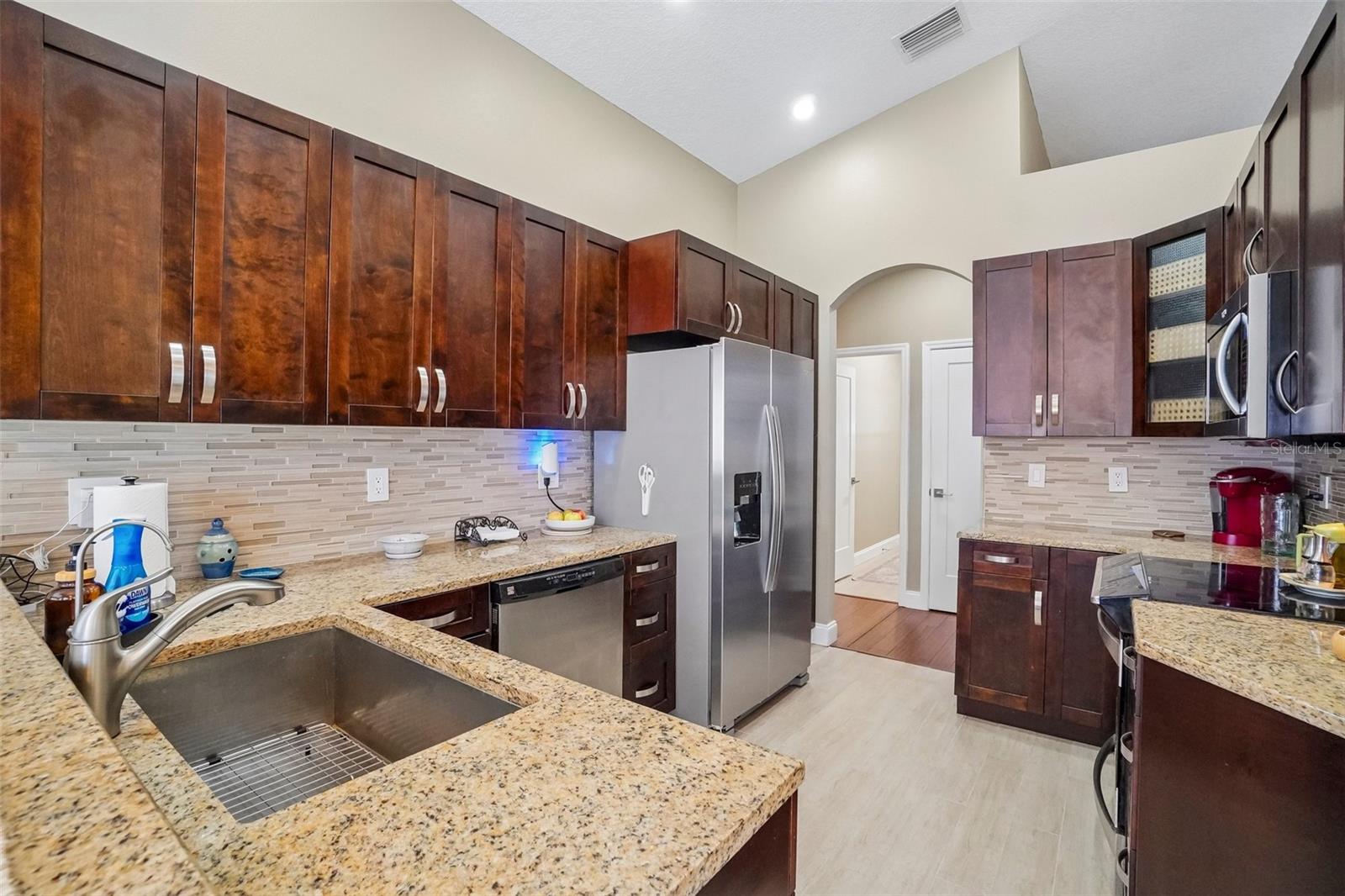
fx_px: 560
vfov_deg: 77.3
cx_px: 672
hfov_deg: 100.4
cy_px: 448
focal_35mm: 15
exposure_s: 1/30
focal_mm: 10
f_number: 8
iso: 2000
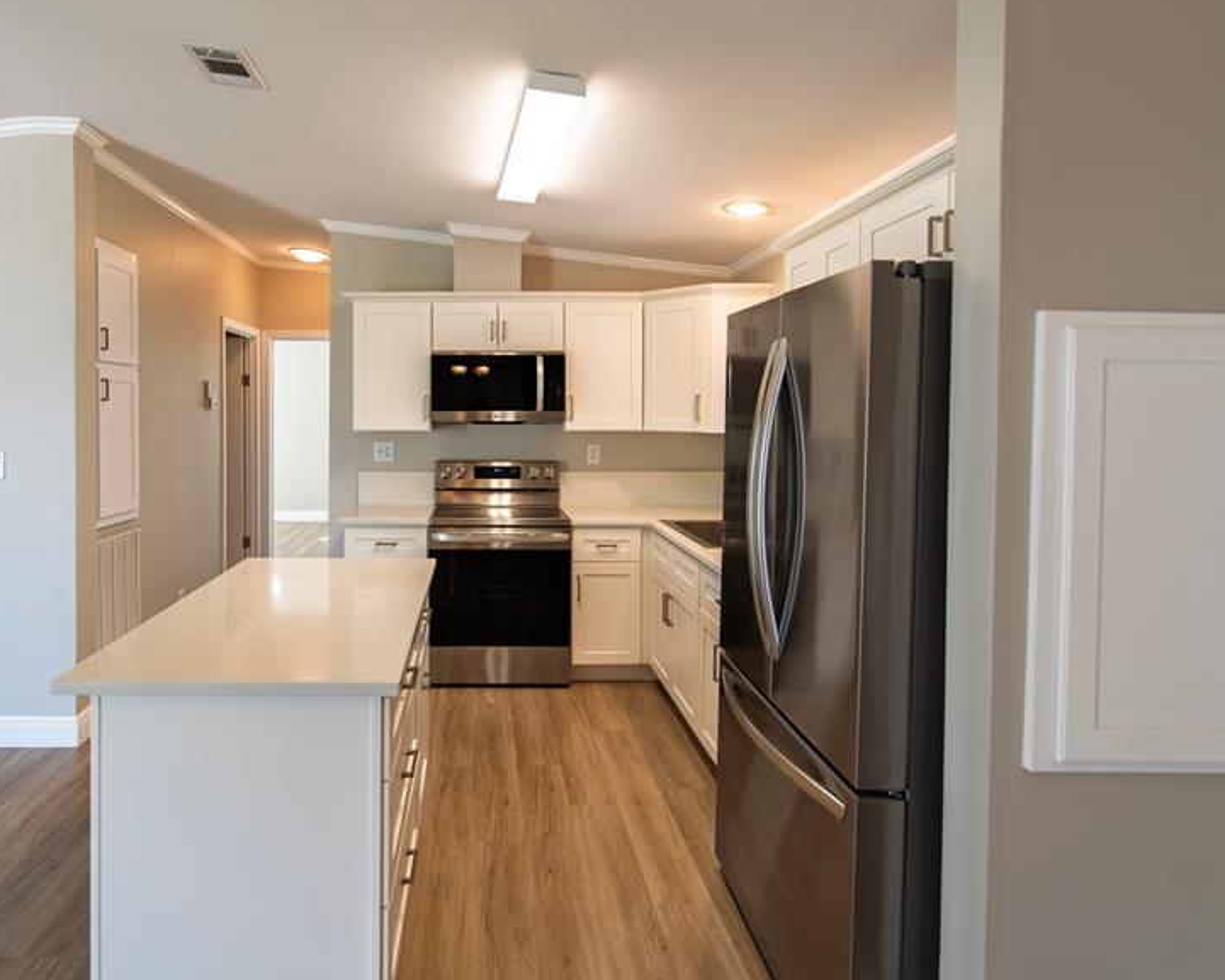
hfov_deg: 79.3
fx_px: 725
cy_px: 420
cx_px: 481
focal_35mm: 20
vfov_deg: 67.8
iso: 100
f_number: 2.8
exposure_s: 1/20
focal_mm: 15
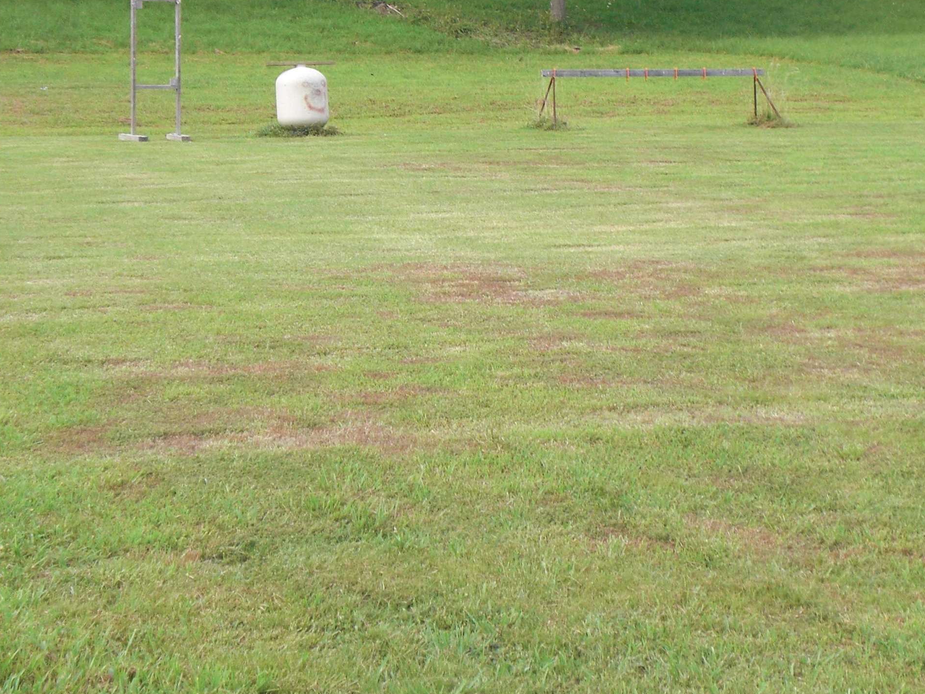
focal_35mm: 102
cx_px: 493
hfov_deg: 19.3
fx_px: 2726
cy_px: 204
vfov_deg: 14.5
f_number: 4
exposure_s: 1/160
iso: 64
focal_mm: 10.4
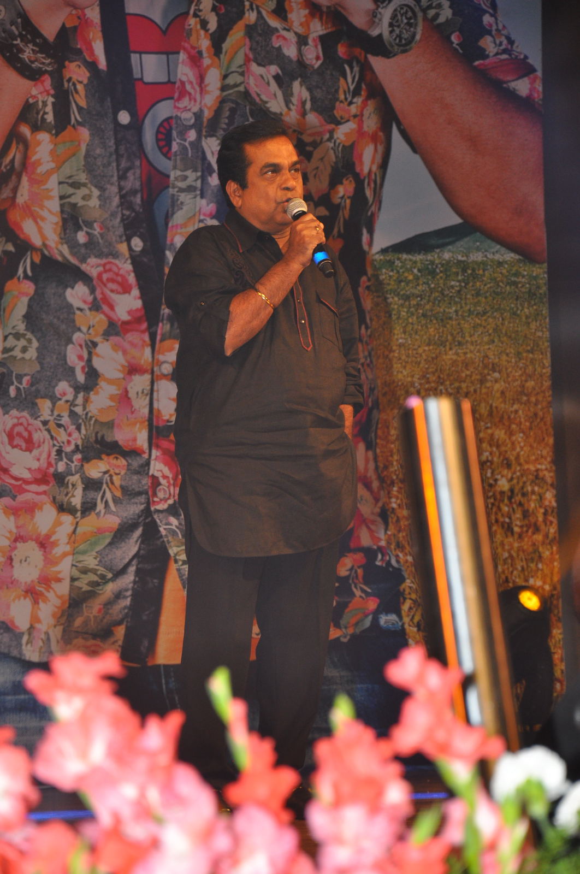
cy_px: 437
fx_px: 3818
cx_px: 290
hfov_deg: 8.7
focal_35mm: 158
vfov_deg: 13.1
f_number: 7.1
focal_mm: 105
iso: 640
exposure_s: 1/80
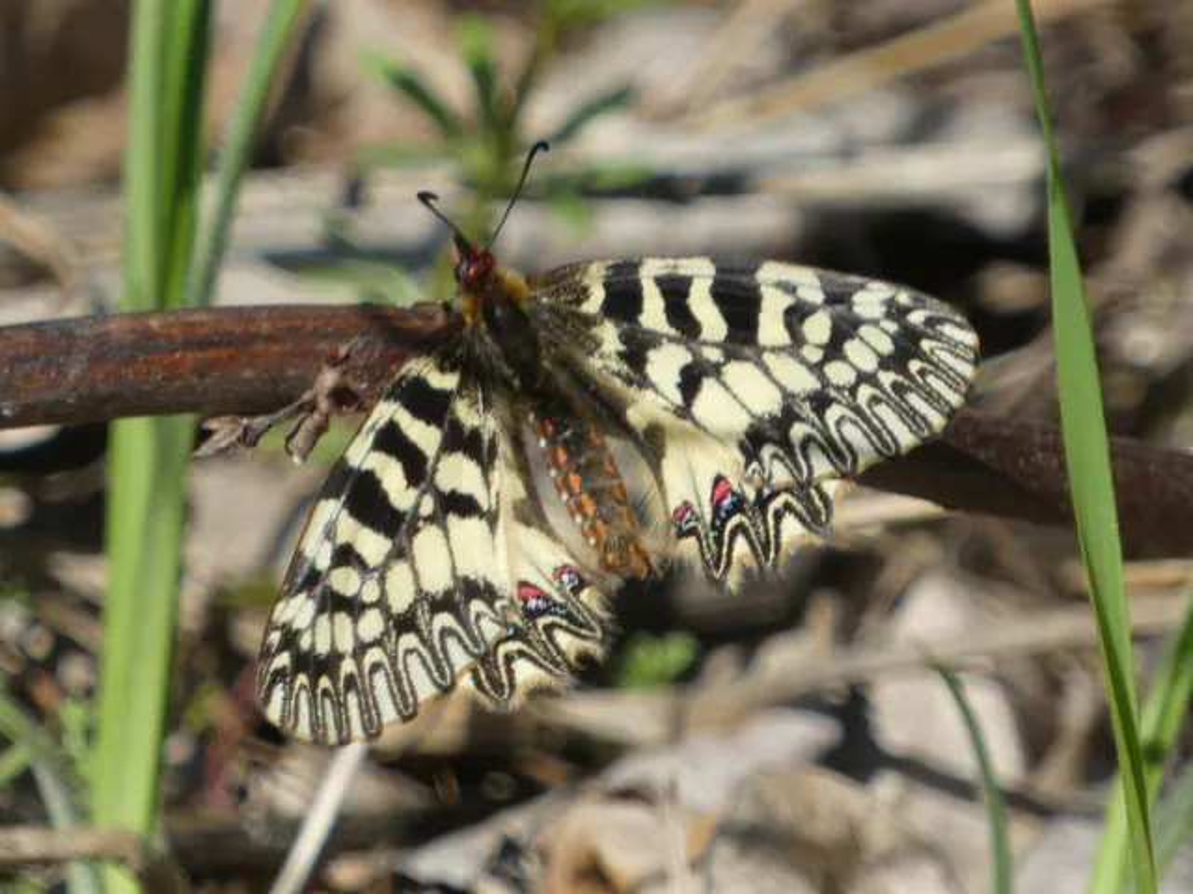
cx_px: 596
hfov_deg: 2.1
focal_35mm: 947
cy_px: 447
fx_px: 32637
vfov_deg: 1.6
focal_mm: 169.6
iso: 80
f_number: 5.6
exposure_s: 1/160
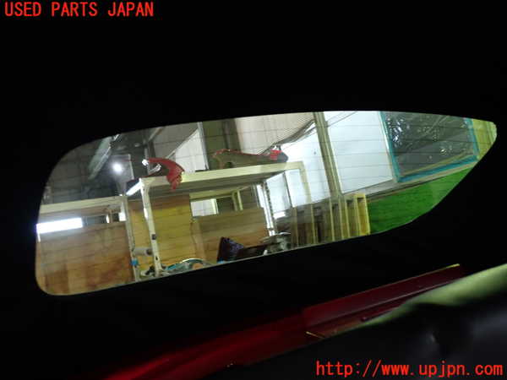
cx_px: 254
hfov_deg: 60.0
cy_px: 190
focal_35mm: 30
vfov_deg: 46.8
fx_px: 439
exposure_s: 1/30
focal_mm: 5.4
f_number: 2.3
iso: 200
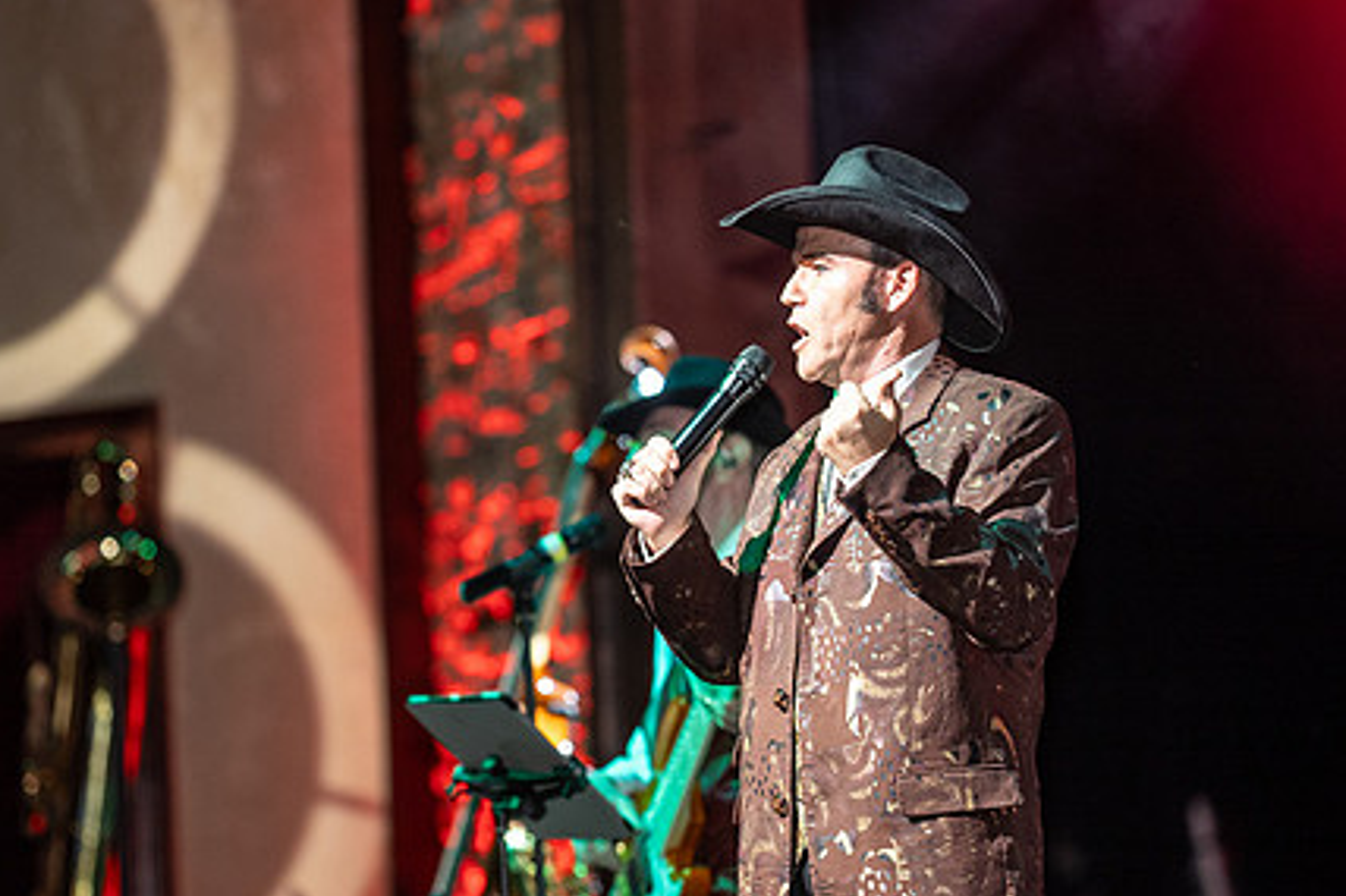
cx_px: 576
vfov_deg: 7.5
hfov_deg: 11.2
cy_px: 530
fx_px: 6839
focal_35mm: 183
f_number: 1.8
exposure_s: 1/250
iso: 500
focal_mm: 135
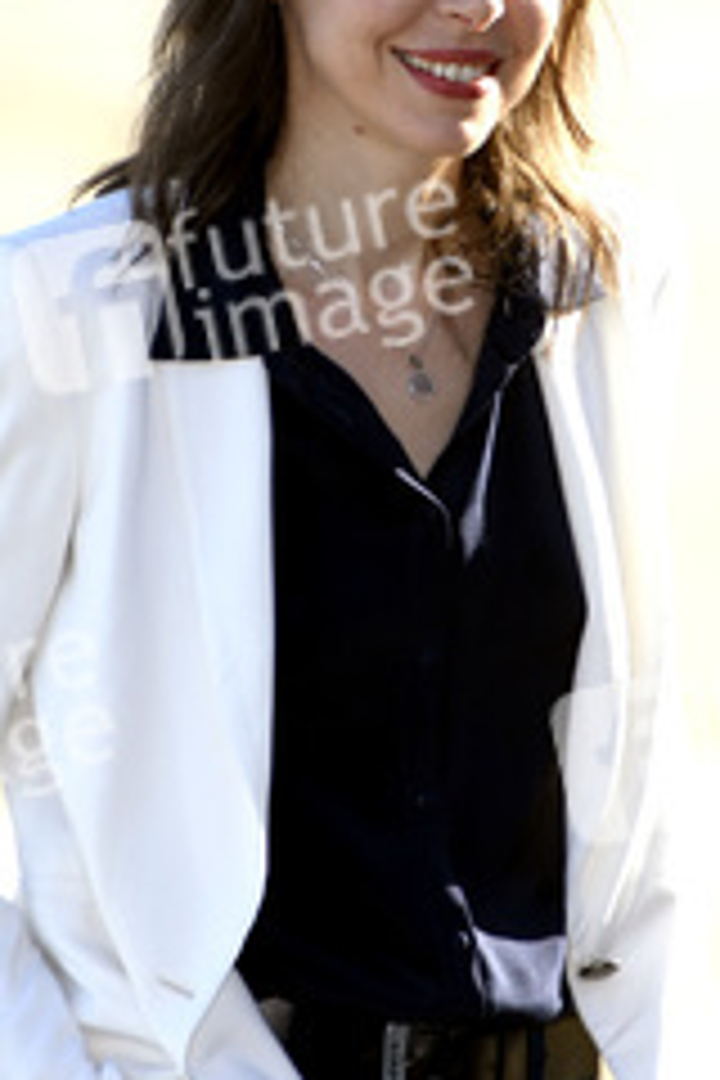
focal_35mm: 616
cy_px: 513
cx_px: 374
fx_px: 18479
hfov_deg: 2.2
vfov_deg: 3.3
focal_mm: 370
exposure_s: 1/800
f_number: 5.6
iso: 640
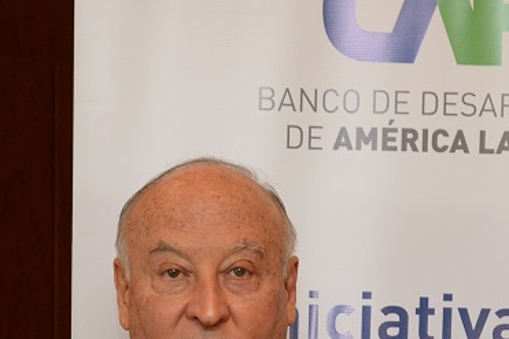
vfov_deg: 8.0
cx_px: 276
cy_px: 653
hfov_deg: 12.5
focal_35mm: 165
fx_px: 2332
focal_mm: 34
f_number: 4.5
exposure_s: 1/125
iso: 800
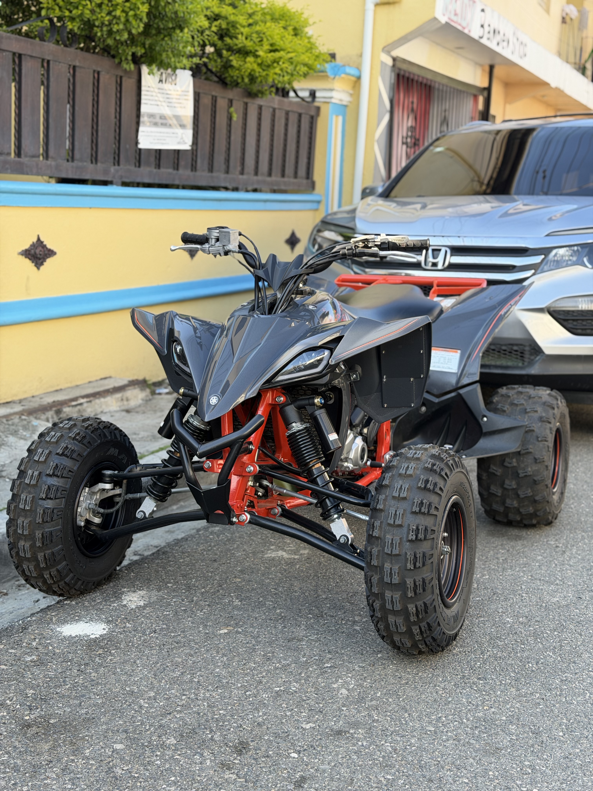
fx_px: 1096
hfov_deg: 30.3
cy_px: 396
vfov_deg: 39.7
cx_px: 296
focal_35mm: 48
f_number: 1.78
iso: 64
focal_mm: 6.76
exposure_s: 1/330
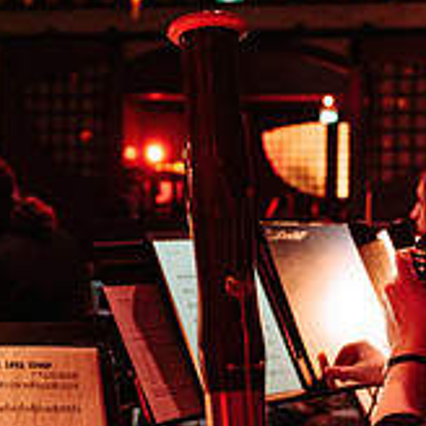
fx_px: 1128
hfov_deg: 21.4
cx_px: 182
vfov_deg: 21.4
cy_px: 201
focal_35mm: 81
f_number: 2.8
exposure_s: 1/50
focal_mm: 27
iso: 1600
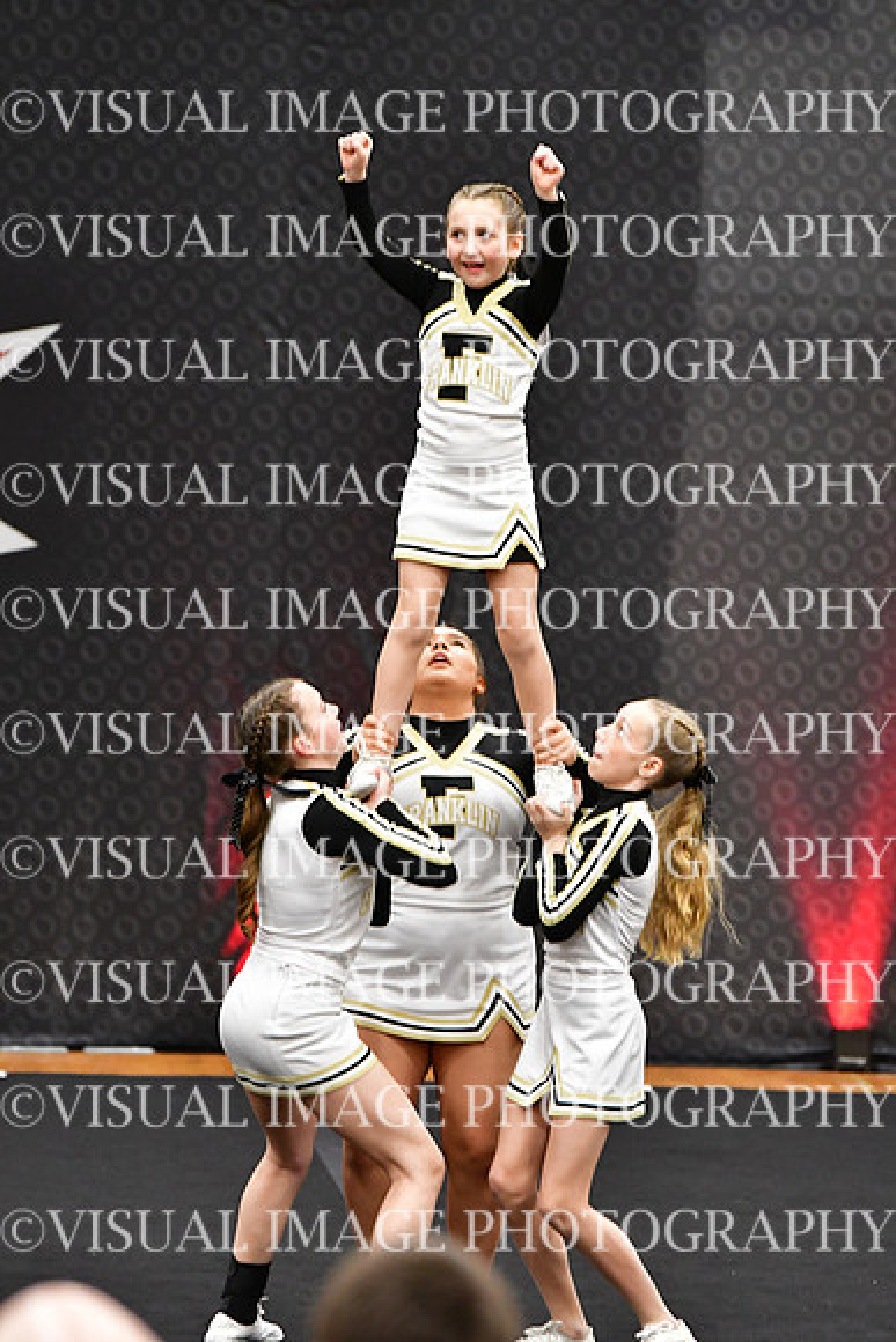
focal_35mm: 232
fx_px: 8655
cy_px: 671
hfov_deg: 5.9
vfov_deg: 8.9
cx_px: 448
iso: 5000
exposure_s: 1/500
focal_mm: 155
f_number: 3.2
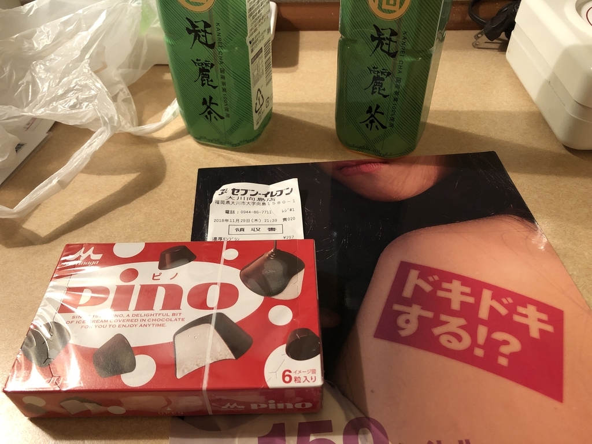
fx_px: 479
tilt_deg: -45.0
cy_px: 222
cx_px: 296
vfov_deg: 49.7
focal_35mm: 28
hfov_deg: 63.4
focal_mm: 3.99
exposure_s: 1/15
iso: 100
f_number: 1.8
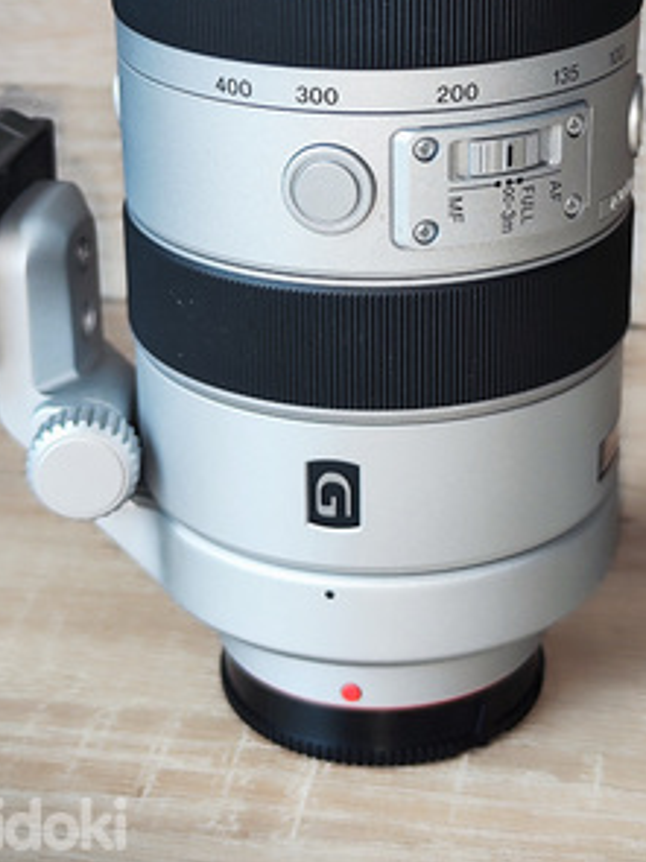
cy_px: 196
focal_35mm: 39
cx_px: 384
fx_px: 971
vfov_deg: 45.9
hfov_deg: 36.7
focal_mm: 7.01
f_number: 1.69
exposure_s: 1/100
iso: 344
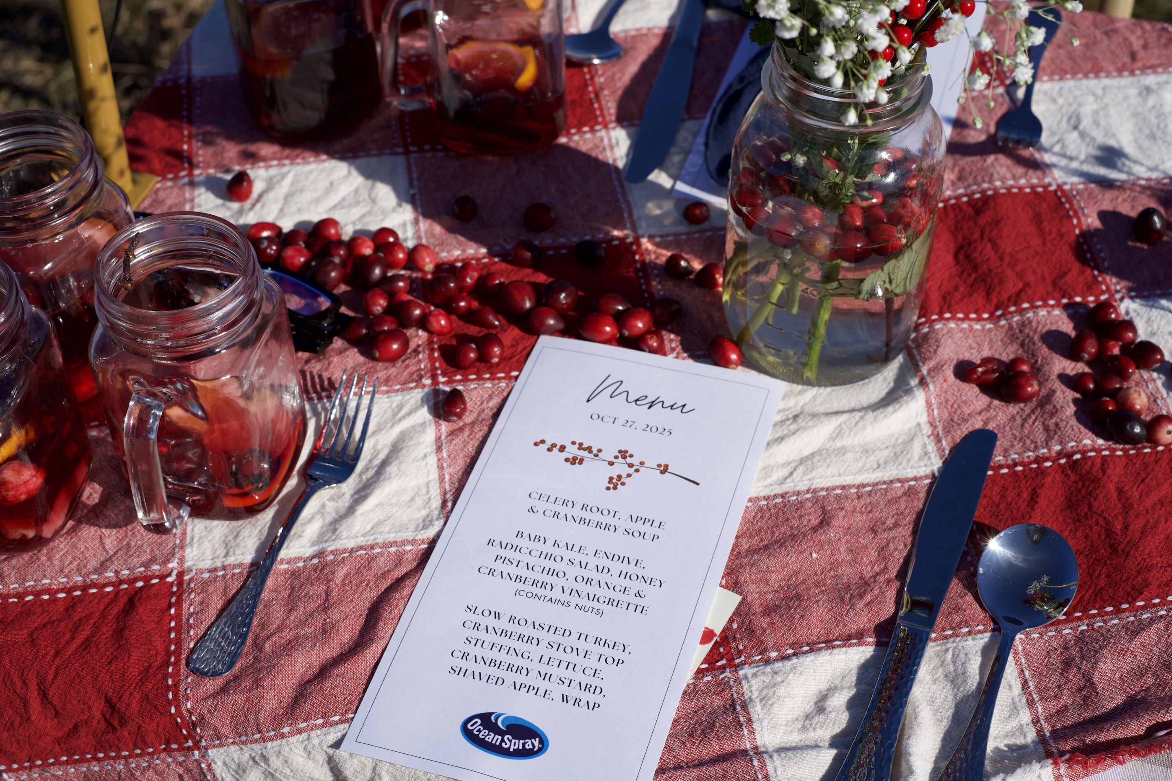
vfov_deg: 27.0
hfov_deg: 39.6
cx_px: 586
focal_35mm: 50
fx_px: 1628
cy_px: 390
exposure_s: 1/500
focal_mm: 50
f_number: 7.1
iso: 100
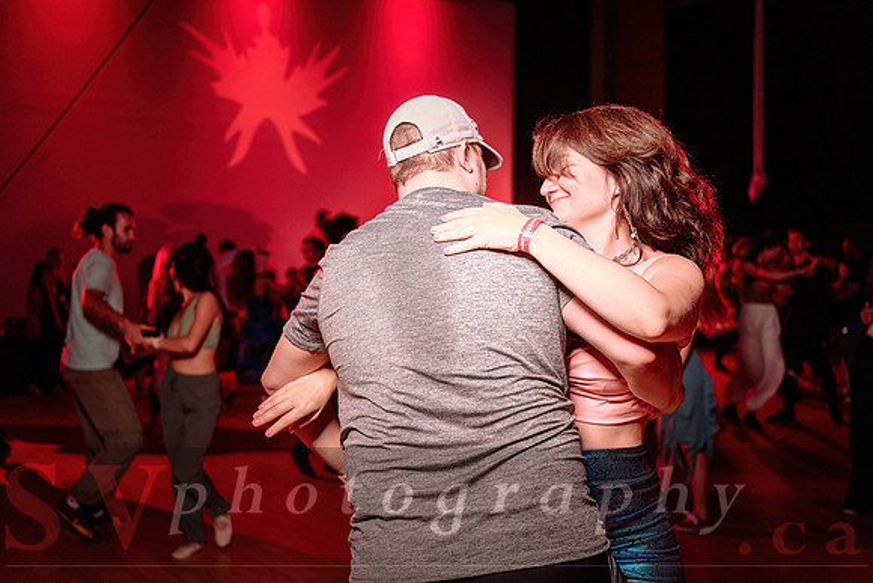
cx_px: 436
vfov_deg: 33.4
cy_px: 292
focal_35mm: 40
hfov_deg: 48.4
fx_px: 970
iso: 1600
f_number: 3.2
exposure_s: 1/250
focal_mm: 40
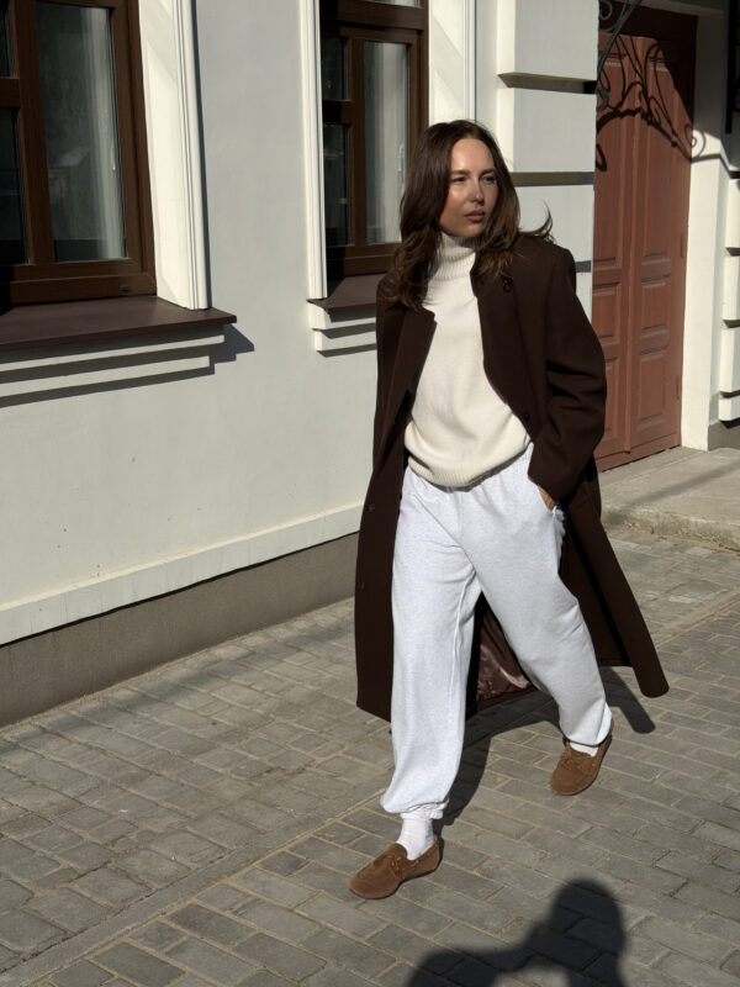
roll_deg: +2.6
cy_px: 494
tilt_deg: -12.4
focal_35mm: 48
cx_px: 370
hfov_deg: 30.3
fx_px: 1368
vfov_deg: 39.7
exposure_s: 1/20408
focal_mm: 6.76
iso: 64
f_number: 1.78
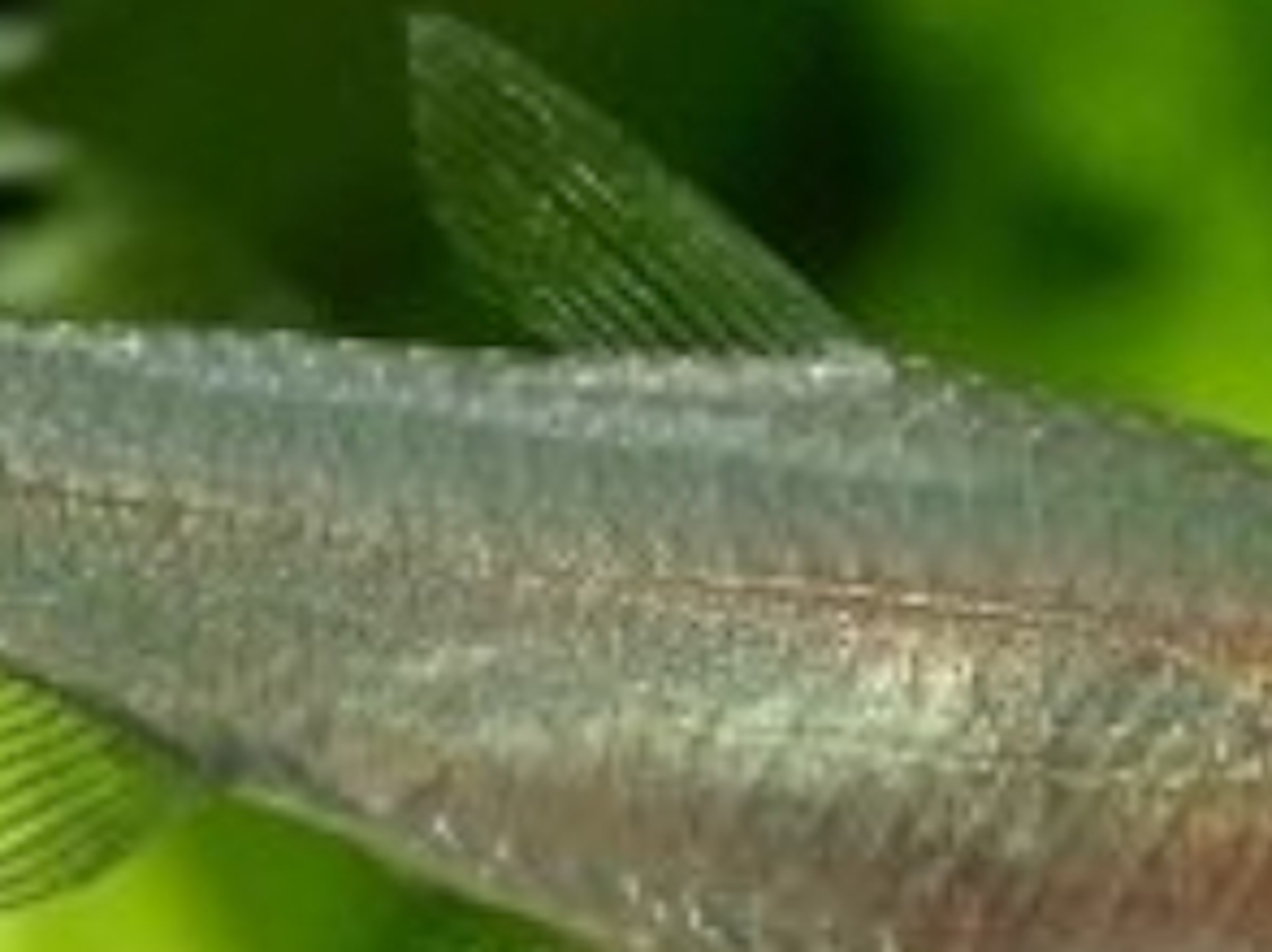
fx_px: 3598
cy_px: 511
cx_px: 532
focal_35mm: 98
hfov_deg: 20.0
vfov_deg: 15.1
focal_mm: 6
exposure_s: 1/40
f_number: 3.2
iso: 80
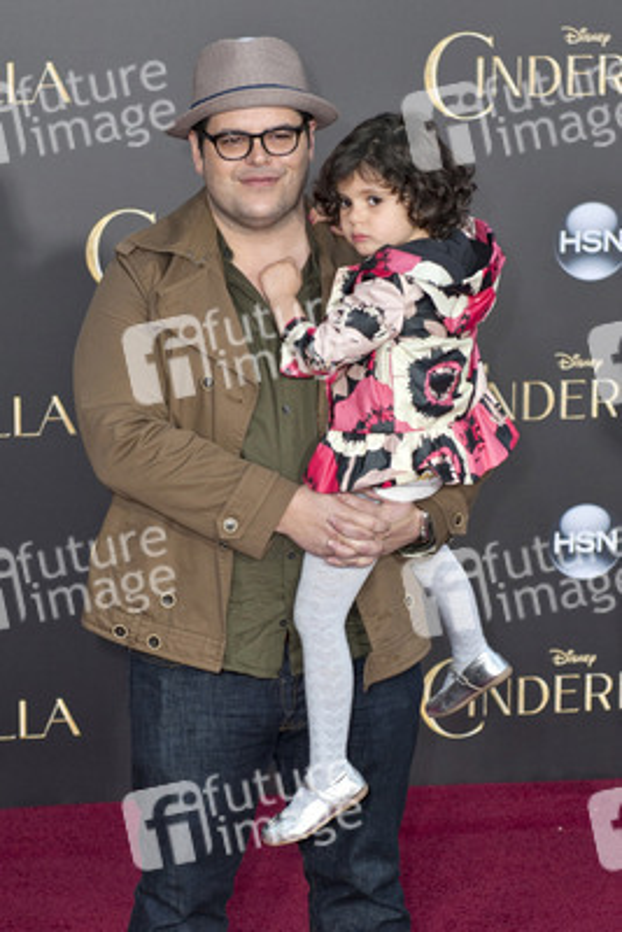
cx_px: 311
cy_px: 466
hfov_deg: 19.5
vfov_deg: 28.8
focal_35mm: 70
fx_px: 1812
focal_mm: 70
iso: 400
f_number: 4
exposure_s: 1/400
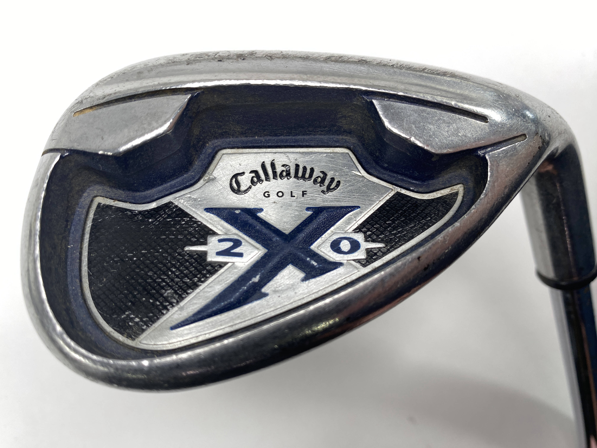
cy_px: 224
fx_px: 431
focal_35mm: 25
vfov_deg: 54.9
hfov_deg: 69.4
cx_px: 298
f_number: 1.8
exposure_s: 1/120
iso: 32
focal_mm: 4.25
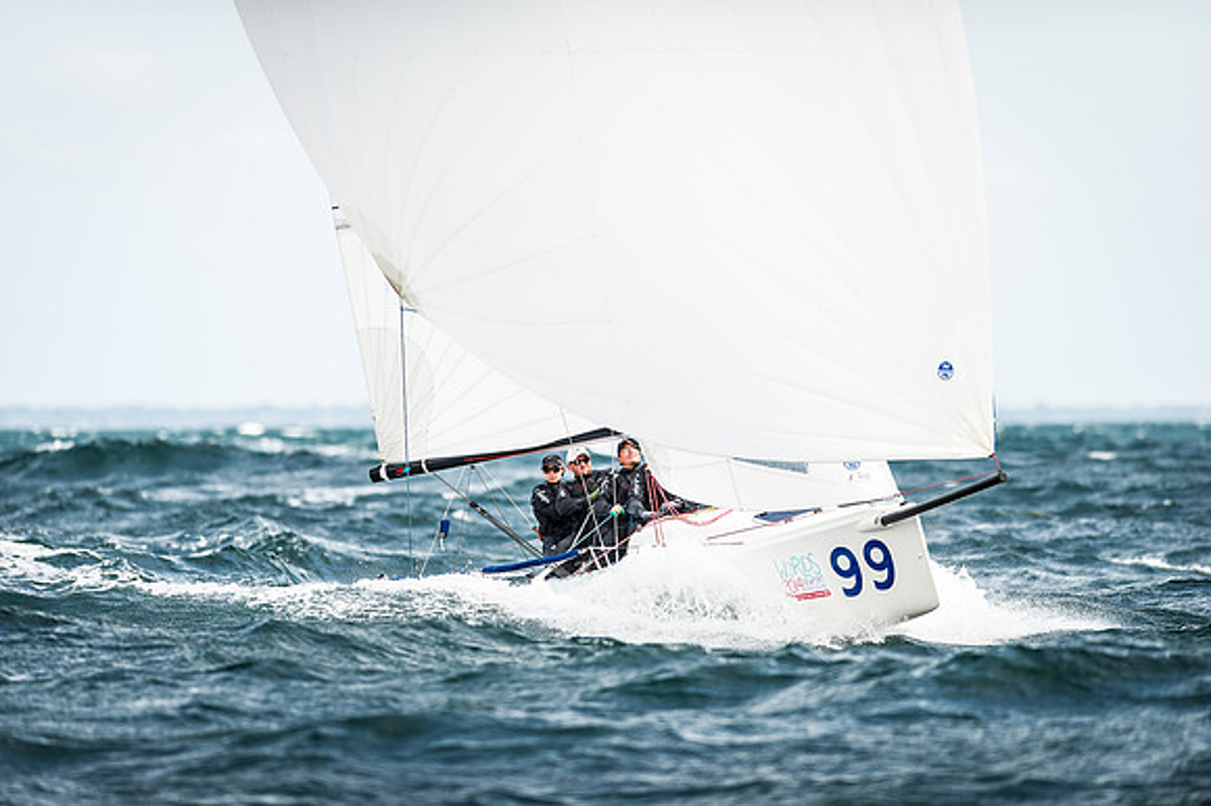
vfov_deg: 4.6
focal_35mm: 300
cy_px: 403
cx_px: 606
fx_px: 10086
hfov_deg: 6.9
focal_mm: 300
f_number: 4
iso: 250
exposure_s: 1/2500
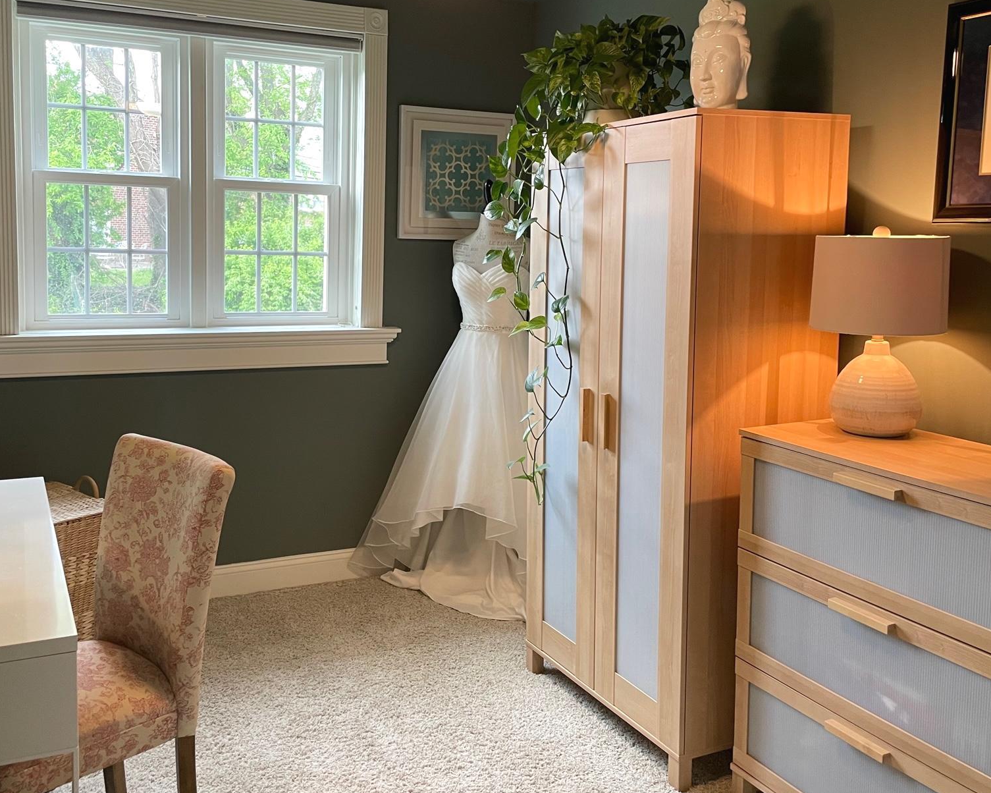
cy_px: 342
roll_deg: -1.4
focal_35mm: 34
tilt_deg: -5.6
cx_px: 418
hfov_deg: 52.6
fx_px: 997
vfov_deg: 43.3
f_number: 1.6
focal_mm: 4.2
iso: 125
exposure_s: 1/60
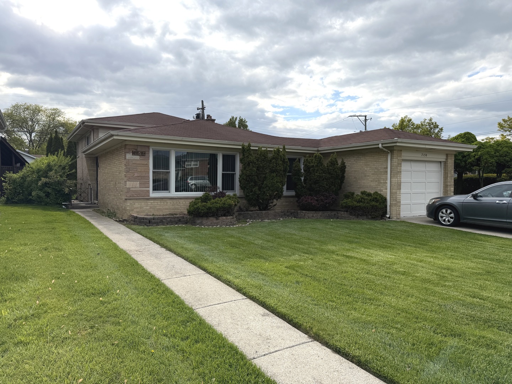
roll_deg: -0.8
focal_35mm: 24
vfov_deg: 56.8
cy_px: 192
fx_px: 355
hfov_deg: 71.6
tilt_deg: -1.8
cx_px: 256
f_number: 1.78
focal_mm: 6.76
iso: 80
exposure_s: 1/3279
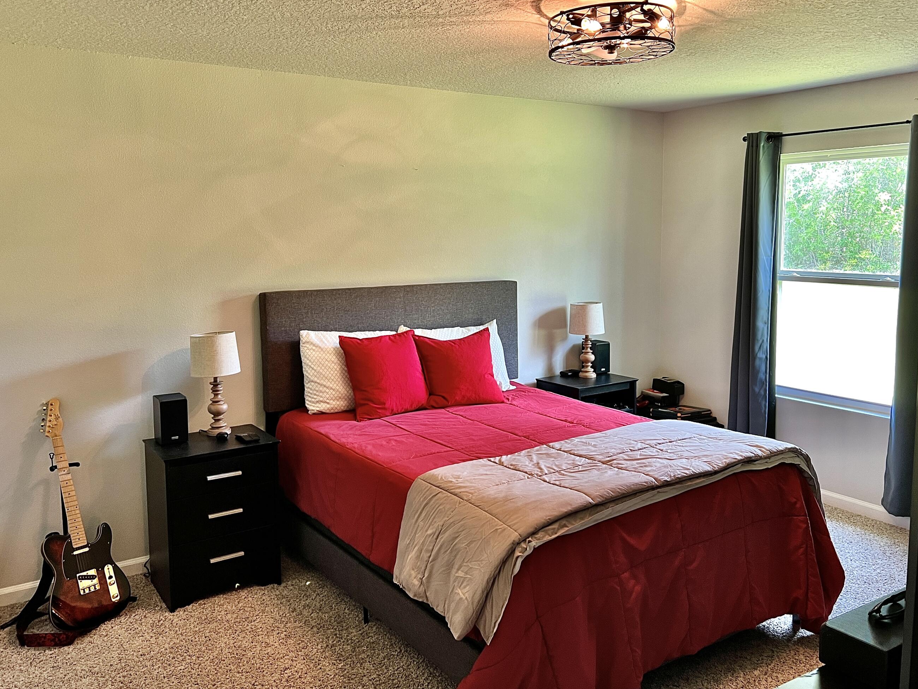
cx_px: 456
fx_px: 796
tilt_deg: -5.0
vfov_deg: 46.7
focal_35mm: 30
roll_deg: +0.5
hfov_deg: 60.0
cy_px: 294
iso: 80
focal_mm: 5.7
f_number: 1.5
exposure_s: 1/60
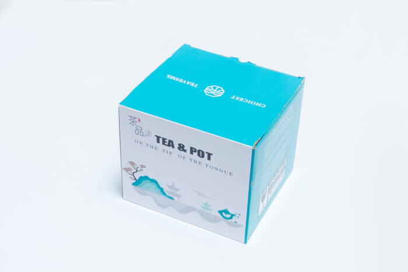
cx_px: 204
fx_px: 691
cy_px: 136
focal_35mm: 61
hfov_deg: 32.9
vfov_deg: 22.3
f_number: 10
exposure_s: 1/125
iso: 3200
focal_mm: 41
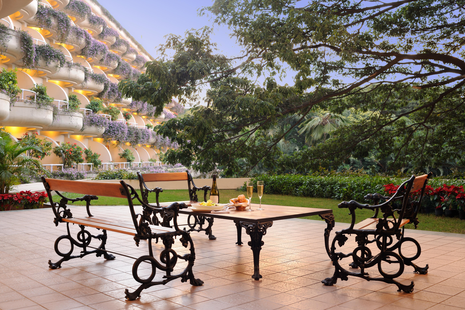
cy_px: 155
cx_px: 232
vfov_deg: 35.1
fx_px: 491
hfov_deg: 50.7
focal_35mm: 38
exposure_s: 2.5
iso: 100
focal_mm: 38
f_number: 6.3
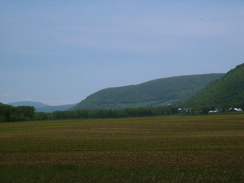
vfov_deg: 10.7
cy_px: 92
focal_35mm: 139
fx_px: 980
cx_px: 122
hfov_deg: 14.2
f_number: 8
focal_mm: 28.23
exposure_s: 1/125
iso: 64
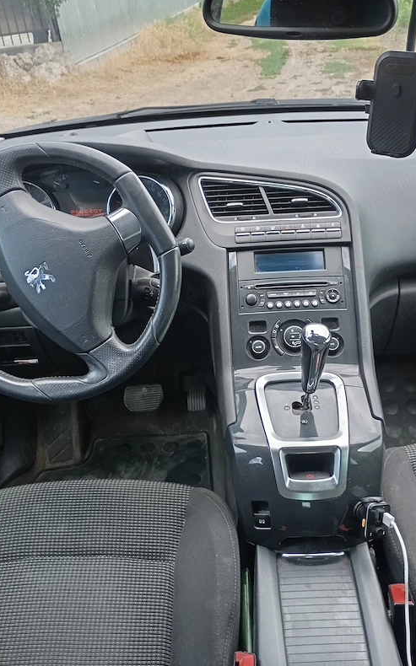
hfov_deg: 41.7
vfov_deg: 62.9
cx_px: 231
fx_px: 545
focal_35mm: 30
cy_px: 334
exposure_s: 1/50
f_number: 1.8
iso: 111
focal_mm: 4.27
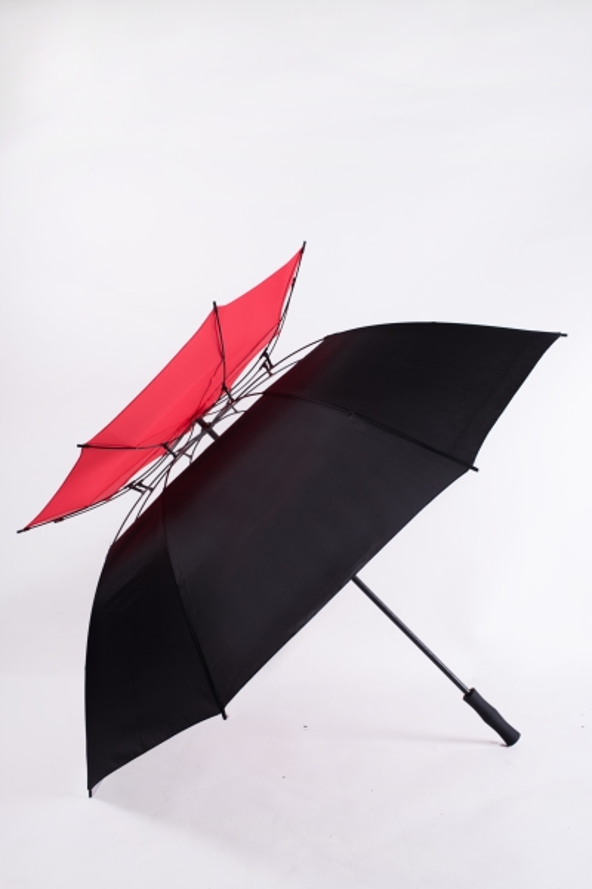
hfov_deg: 37.9
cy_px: 444
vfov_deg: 54.4
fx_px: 863
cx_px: 296
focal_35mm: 35
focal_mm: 35
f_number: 8
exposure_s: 1/100
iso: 100
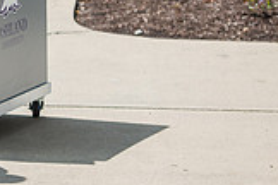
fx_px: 2710
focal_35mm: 351
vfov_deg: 3.9
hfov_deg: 5.8
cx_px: -192
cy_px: -83
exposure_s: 1/800
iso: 80
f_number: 3.5
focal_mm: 98
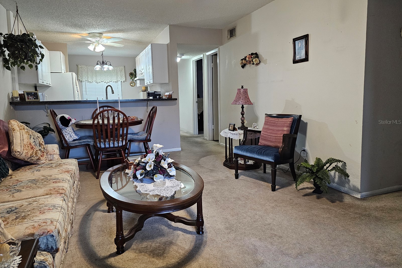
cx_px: 201
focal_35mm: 24
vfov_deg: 53.0
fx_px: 268
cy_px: 122
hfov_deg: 73.7
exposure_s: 1/120
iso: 500
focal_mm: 6.3
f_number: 1.7
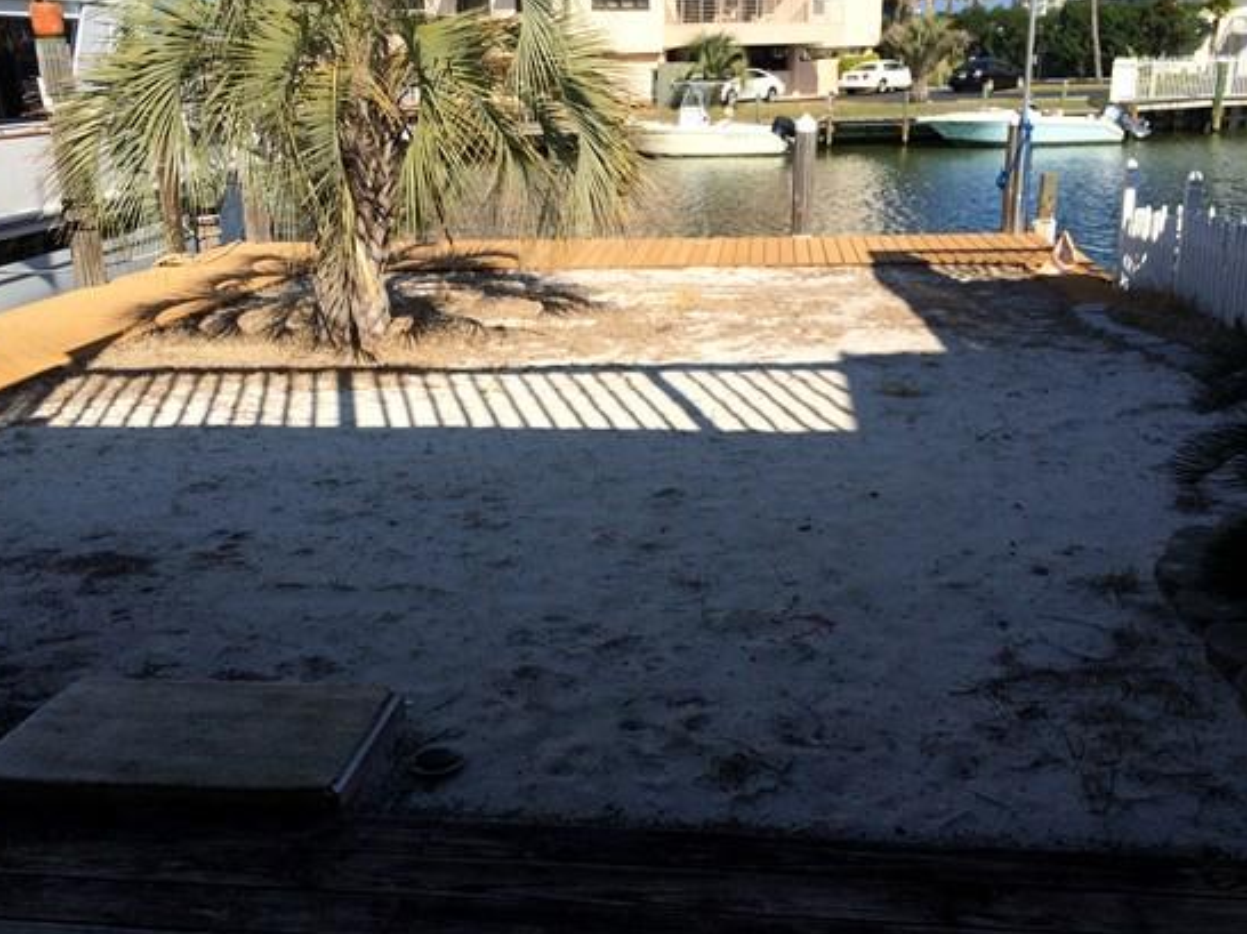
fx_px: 1224
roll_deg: +1.3
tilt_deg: -19.2
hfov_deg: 54.0
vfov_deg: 41.7
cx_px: 592
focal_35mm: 34
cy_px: 500
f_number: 2.2
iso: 32
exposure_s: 1/2415
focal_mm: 4.15
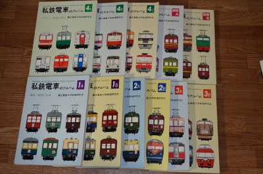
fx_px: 339
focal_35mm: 46
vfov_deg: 28.8
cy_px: 87
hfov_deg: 42.4
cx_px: 132
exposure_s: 1/60
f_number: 4
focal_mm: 31
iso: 1600
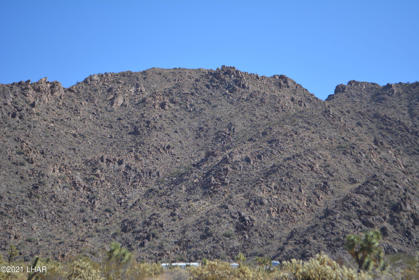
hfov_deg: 24.6
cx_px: 210
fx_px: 961
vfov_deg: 16.6
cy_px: 140
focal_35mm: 82
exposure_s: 1/1600
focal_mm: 55
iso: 400
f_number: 5.6
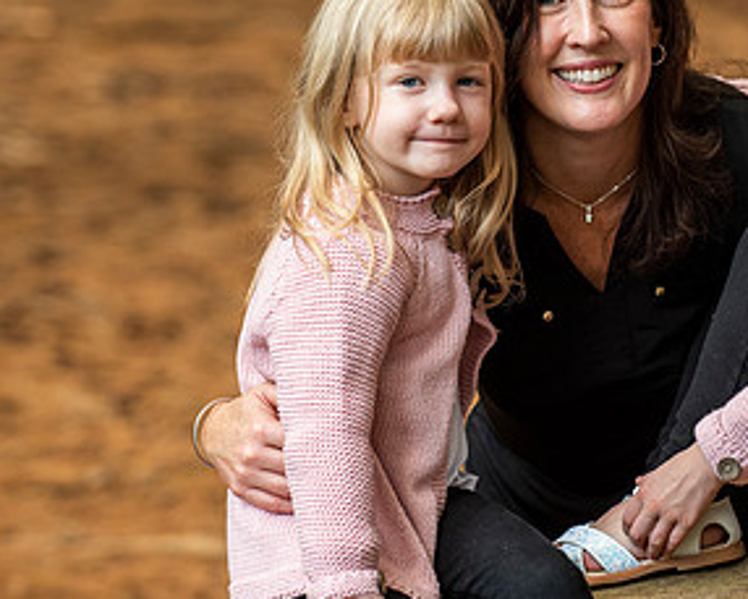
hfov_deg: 7.5
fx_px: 5691
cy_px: 103
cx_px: 505
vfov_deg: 6.0
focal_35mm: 257
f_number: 4
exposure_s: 1/125
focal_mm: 135
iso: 250
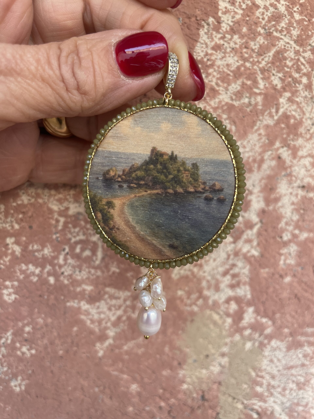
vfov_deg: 67.3
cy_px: 210
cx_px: 157
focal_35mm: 26
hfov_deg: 53.1
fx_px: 314
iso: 40
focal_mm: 4.2
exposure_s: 1/121
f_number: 1.6
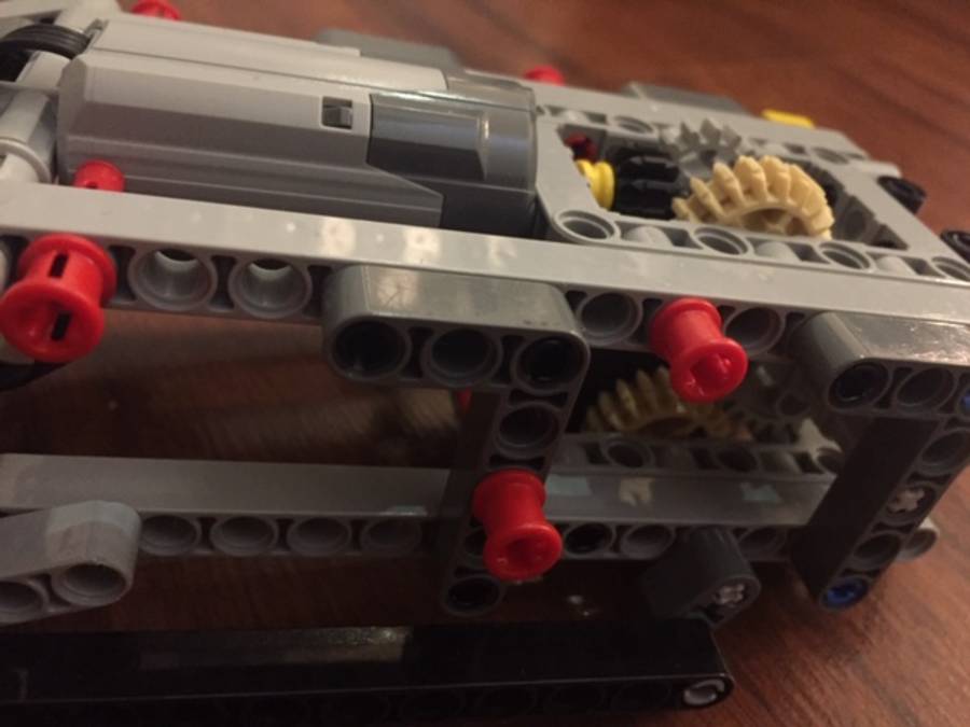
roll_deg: -8.4
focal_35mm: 29
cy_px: 364
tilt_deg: -38.7
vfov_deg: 48.2
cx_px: 485
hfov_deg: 61.7
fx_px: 813
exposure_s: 1/17
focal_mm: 4.15
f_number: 2.2
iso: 500
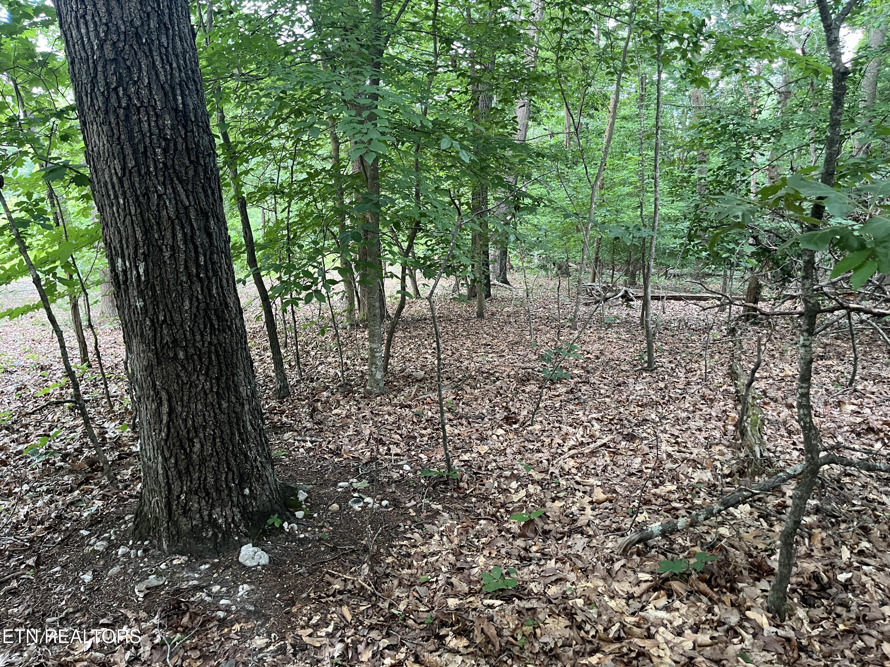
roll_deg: +3.5
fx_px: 668
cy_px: 334
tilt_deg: -17.6
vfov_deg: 53.1
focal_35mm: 26
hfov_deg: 67.3
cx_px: 445
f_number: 1.6
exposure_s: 1/60
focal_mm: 5.1
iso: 200
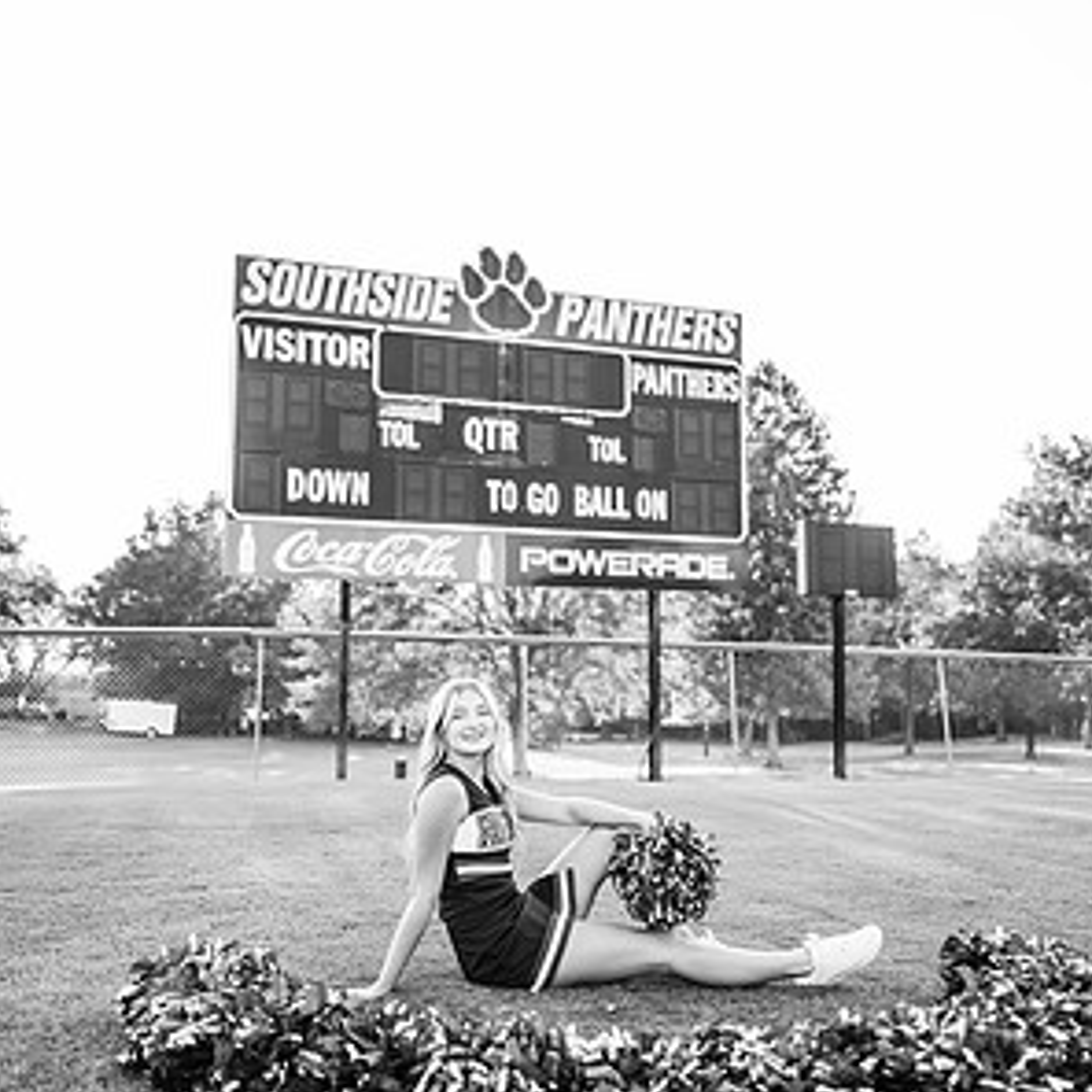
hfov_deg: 52.5
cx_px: 550
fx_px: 1106
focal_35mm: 31
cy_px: 568
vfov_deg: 52.5
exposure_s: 1/500
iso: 125
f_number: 2
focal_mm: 24
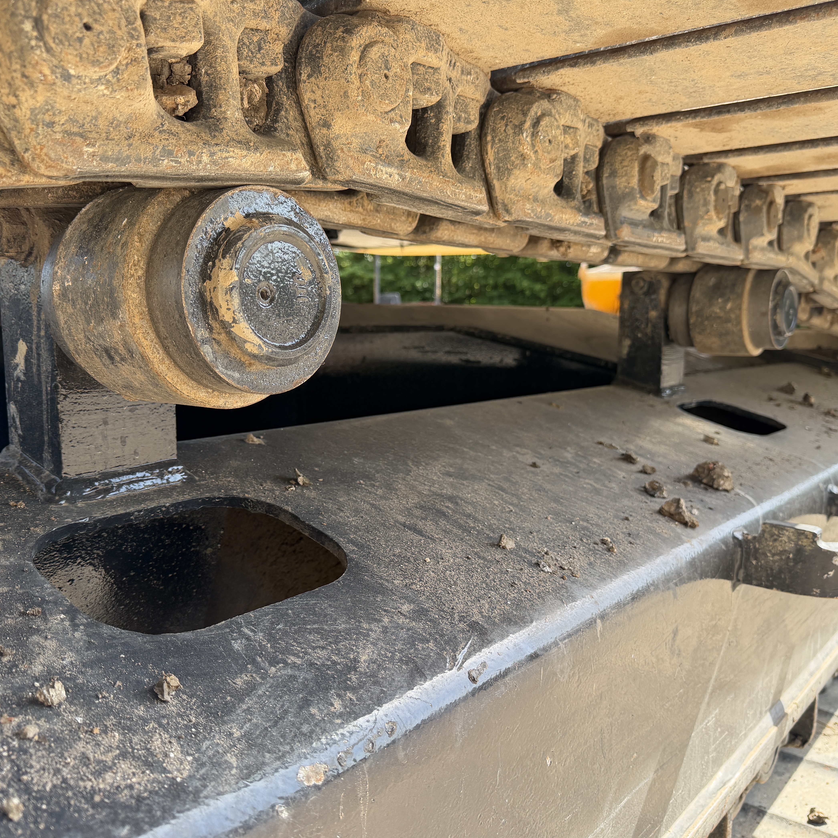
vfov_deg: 55.6
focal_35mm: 29
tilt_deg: -7.2
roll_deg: +1.4
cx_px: 402
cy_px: 421
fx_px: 794
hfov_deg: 55.6
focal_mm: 6.76
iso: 100
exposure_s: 1/660
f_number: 1.78
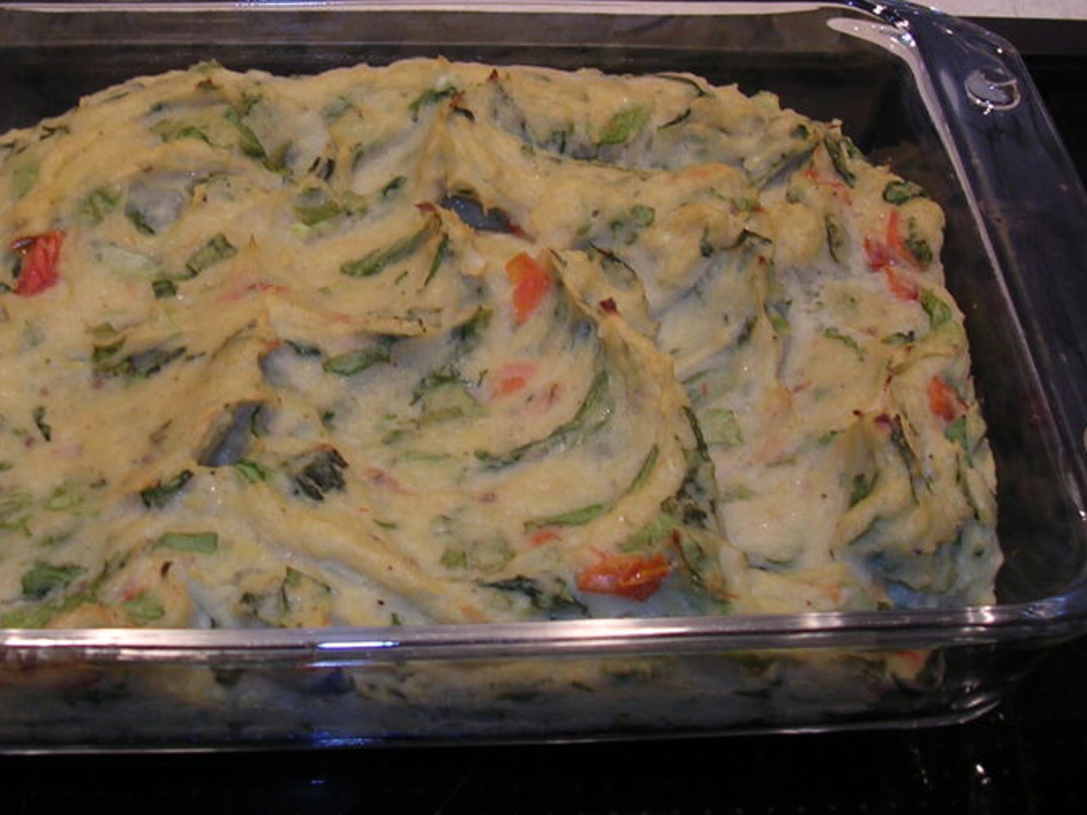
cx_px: 429
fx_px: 1821
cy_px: 287
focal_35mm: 58
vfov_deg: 25.1
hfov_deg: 33.1
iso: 100
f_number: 2.8
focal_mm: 5.8
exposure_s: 1/30
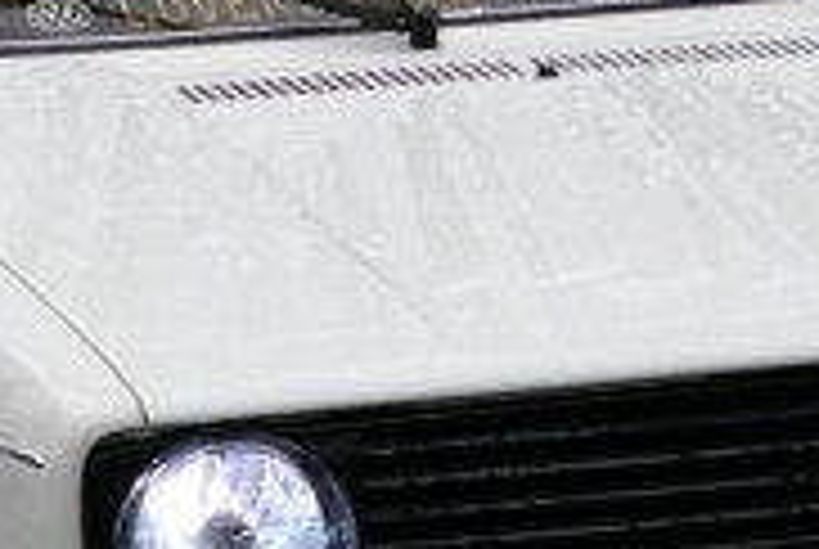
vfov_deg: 4.2
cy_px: 416
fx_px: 7497
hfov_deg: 6.3
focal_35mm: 329
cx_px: 572
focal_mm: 50
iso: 200
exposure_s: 1/180
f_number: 8
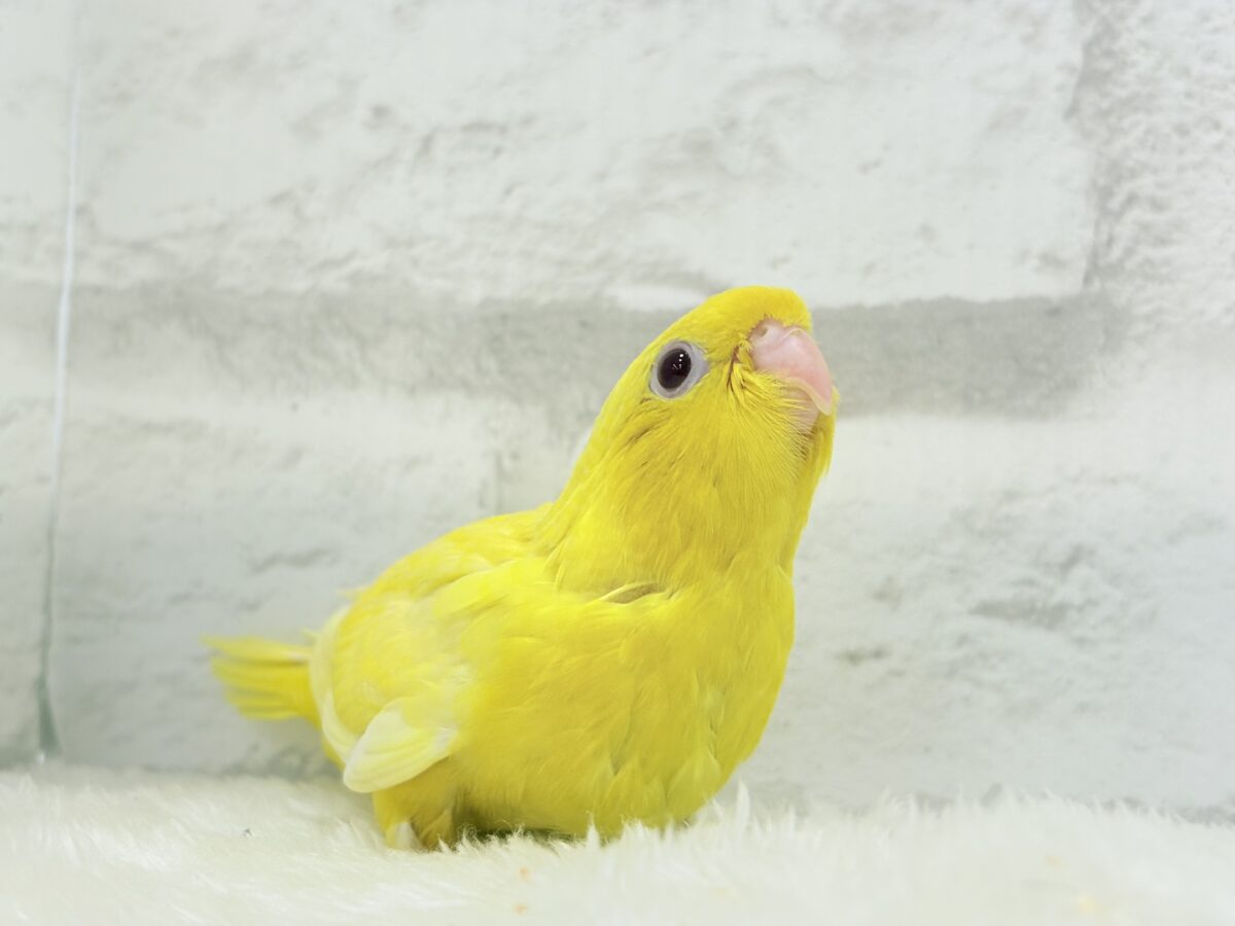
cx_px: 618
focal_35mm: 52
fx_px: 1855
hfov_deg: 36.8
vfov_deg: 28.0
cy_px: 463
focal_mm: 5.96
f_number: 1.6
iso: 80
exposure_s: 1/100
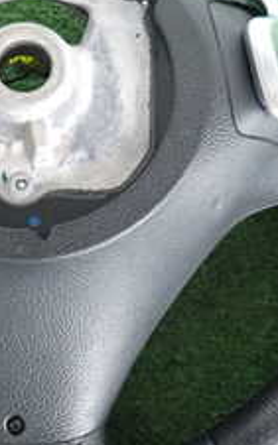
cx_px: 18
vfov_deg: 23.0
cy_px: 163
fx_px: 1092
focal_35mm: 90
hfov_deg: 14.3
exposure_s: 1/30
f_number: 2.4
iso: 400
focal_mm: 5.79
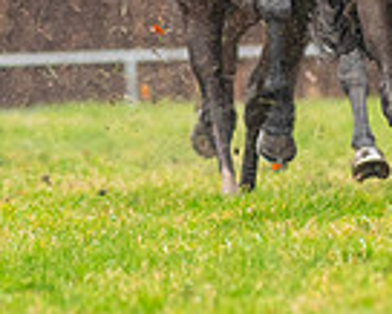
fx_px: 24277
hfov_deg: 0.9
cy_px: -187
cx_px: 733
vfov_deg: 0.7
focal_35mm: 2091
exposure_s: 1/1000
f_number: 5
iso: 1000
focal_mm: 300
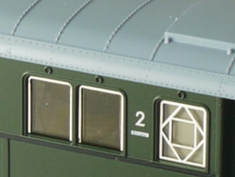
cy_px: 149
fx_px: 2963
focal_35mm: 436
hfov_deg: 4.5
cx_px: -168
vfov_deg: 3.4
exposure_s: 1/13
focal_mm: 24
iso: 100
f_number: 10
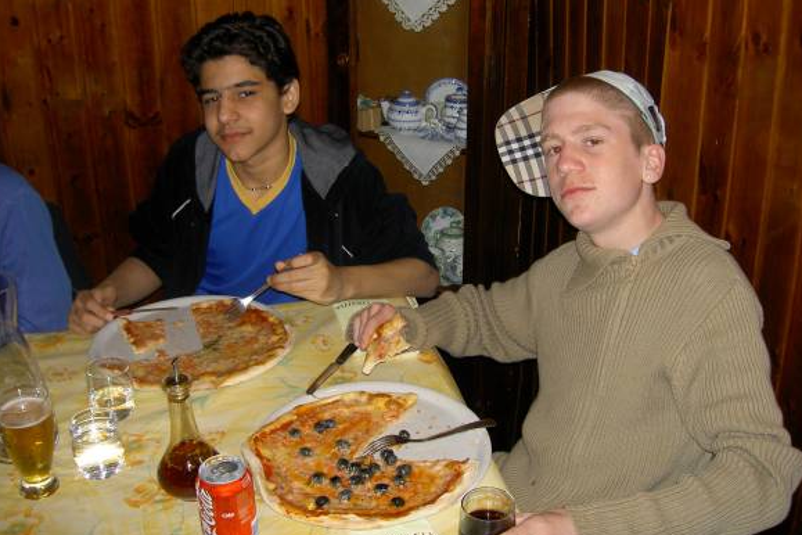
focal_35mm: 42
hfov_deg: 46.4
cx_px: 411
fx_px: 936
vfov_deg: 31.9
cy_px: 234
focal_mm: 8
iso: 100
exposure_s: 1/60
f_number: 2.8
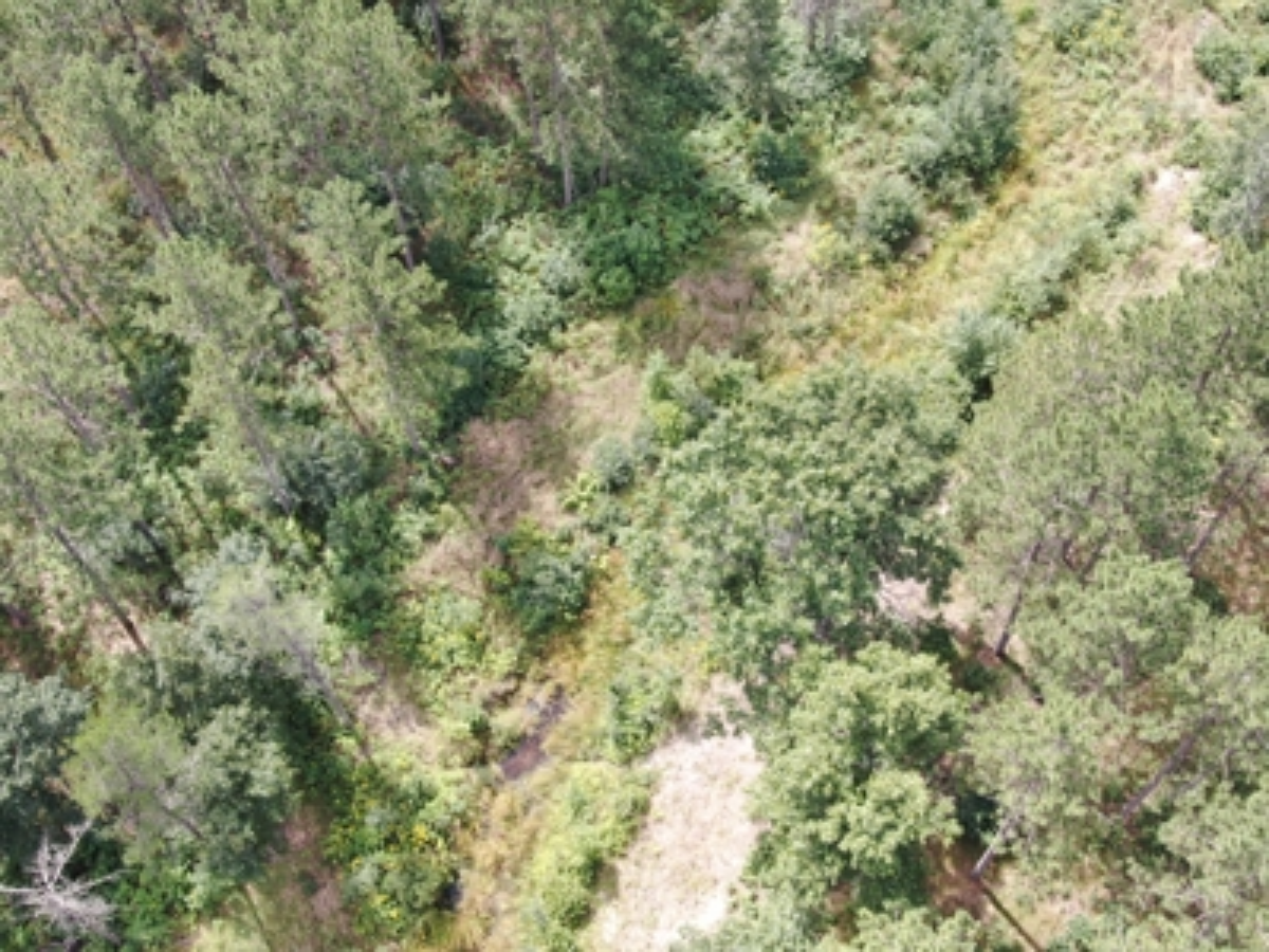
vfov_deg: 32.9
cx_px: 634
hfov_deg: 42.9
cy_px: 476
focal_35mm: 44
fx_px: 1613
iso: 100
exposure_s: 1/120
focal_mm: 7.71
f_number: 3.6
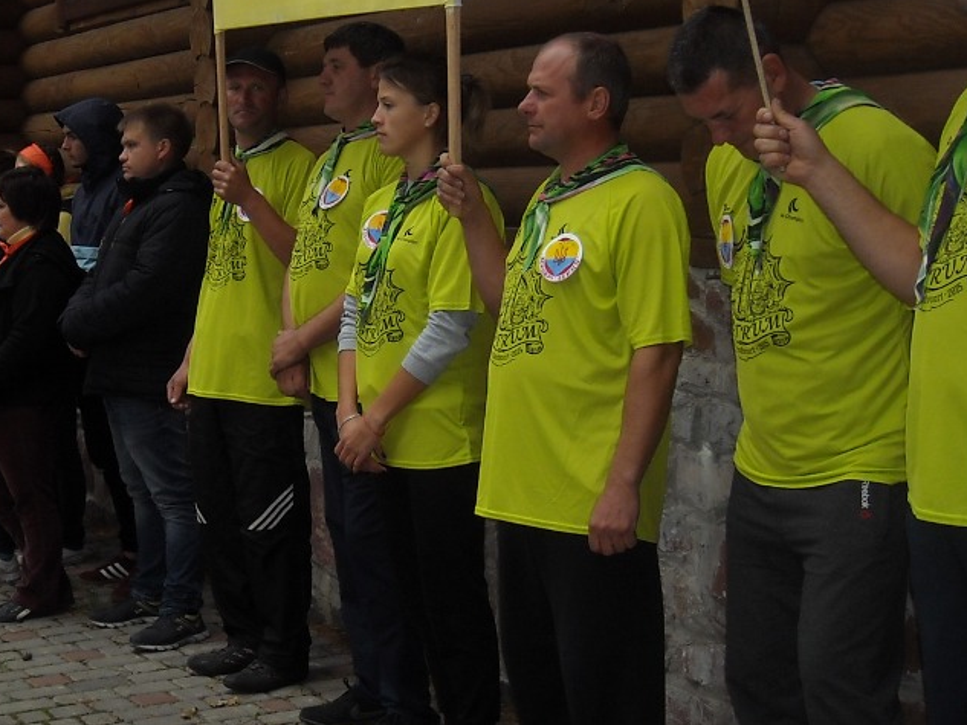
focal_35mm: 68
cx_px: 311
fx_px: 1900
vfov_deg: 21.6
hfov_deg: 28.3
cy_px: 270
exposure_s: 1/148
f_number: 2.8
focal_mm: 5.7
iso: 64
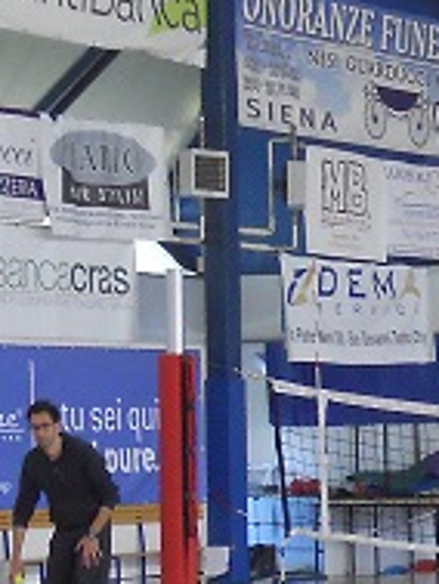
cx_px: 461
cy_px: 729
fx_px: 2854
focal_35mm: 169
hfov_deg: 8.7
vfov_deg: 11.4
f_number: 3.5
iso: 200
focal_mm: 5.8
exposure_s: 1/30
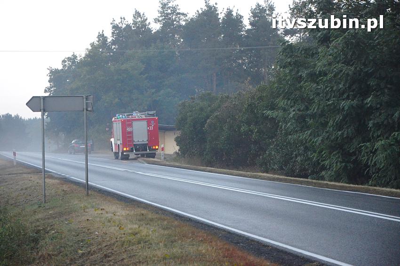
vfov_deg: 13.0
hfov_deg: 19.5
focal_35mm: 105
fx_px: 1166
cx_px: 200
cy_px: 133
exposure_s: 1/400
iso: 3200
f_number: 5
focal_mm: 70
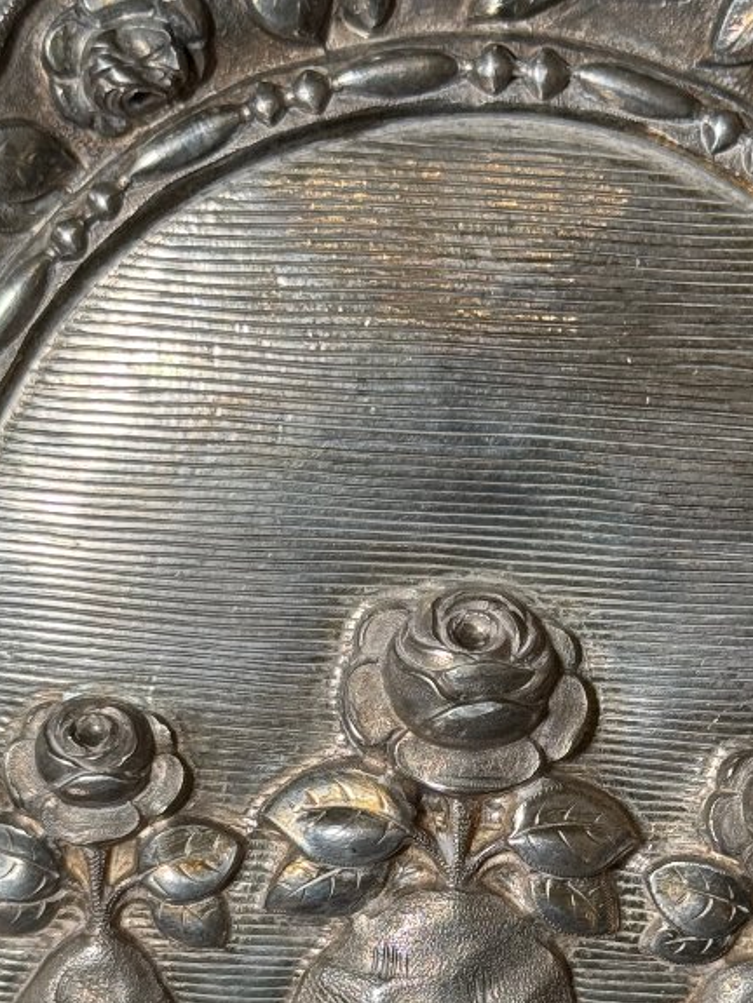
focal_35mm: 100
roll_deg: -5.1
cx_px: 429
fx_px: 2900
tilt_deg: -31.1
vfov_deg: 19.4
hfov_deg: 14.8
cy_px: 808
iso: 100
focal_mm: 6.76
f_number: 1.78
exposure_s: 1/114
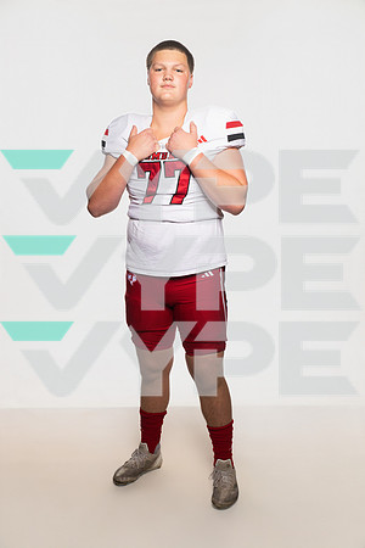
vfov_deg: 41.1
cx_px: 182
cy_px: 274
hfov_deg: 28.1
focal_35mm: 48
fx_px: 730
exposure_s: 1/200
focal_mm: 48
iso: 500
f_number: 6.3
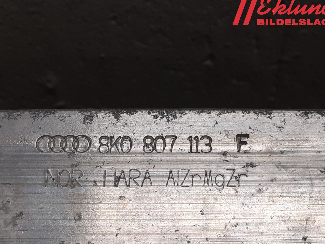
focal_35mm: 30
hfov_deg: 60.0
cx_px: 157
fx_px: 282
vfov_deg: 46.7
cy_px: 135
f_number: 1.7
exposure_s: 1/107
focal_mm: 3.93
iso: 40
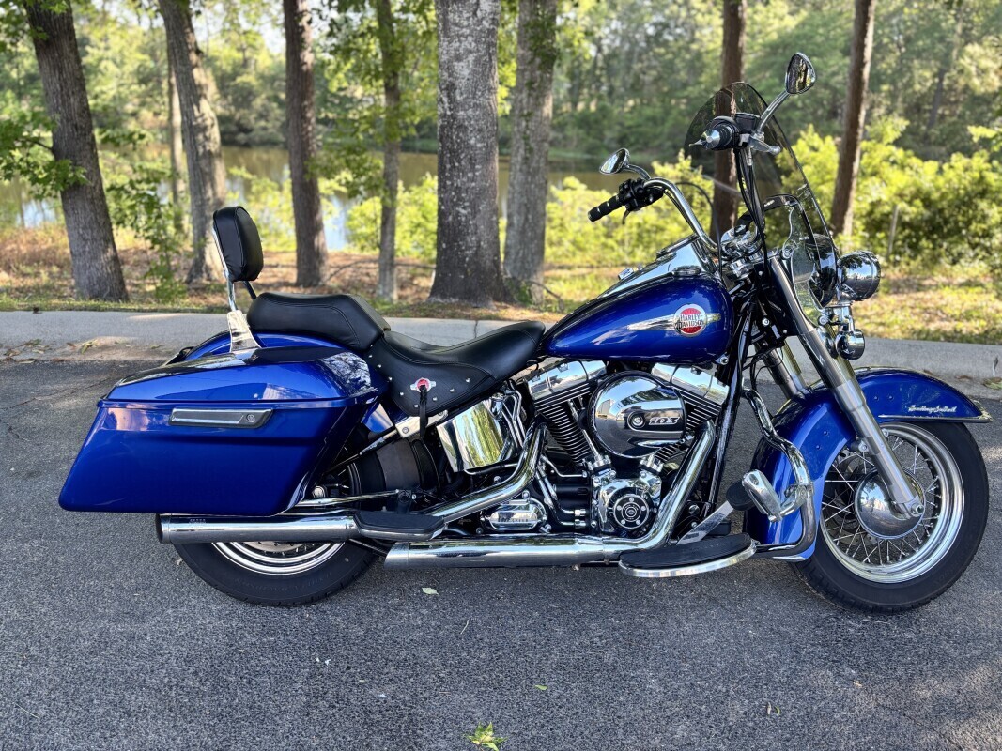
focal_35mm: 26
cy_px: 376
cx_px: 501
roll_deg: -1.8
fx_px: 753
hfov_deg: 67.3
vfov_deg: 53.1
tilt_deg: -19.4
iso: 40
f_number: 1.6
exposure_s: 1/121
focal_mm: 5.96
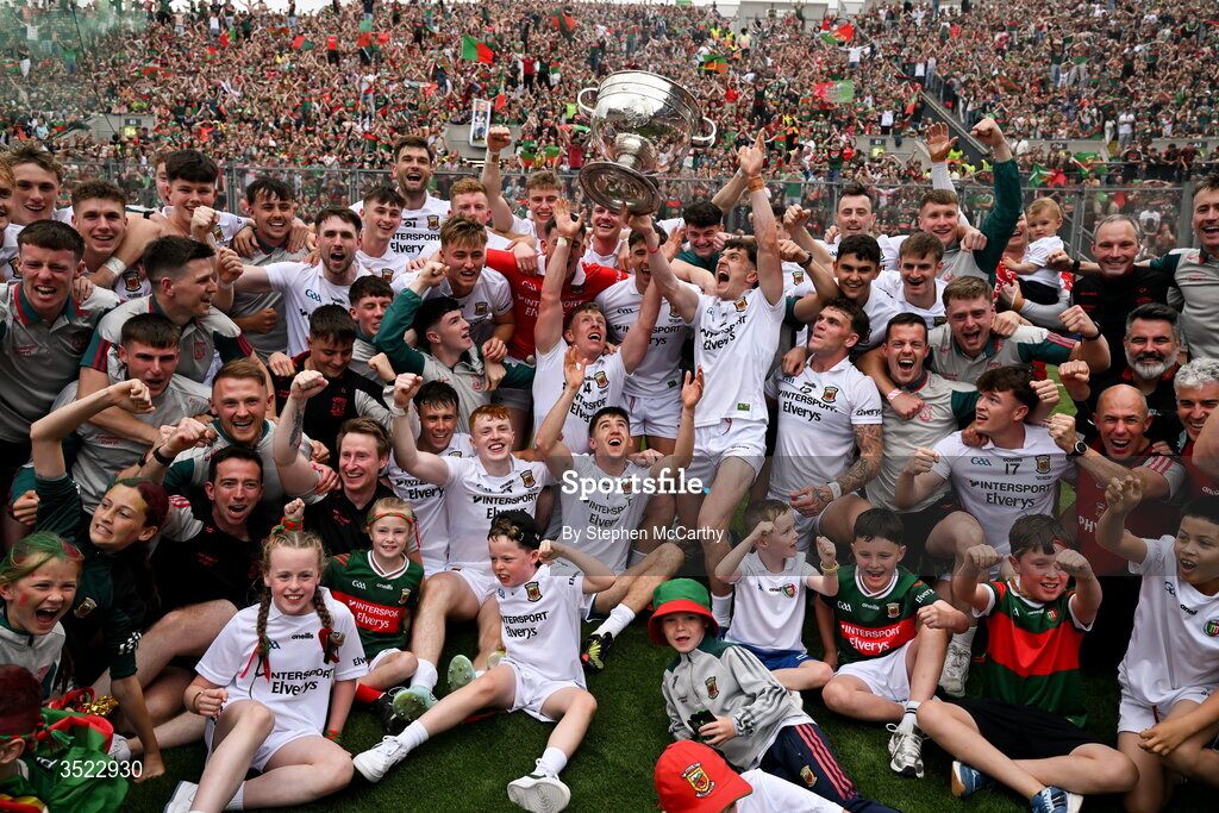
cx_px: 610
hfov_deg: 68.4
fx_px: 897
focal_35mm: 26
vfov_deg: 48.7
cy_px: 406
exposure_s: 1/800
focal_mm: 26.5
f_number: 5
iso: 400
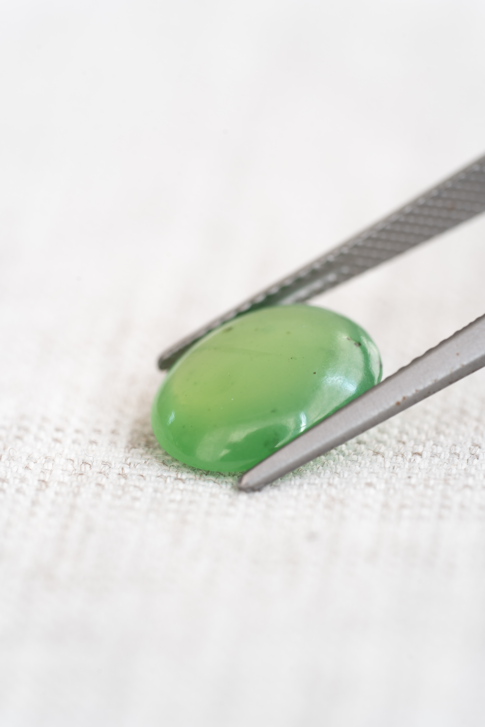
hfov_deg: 15.2
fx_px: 1819
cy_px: 364
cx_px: 242
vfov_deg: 22.6
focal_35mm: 90
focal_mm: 90
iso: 100
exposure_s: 1/6
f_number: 6.3
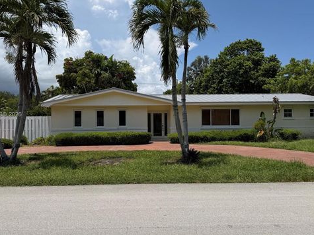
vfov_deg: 46.8
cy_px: 115
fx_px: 272
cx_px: 141
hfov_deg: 59.9
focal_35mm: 30
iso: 80
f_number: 1.78
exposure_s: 1/9091
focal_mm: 6.76
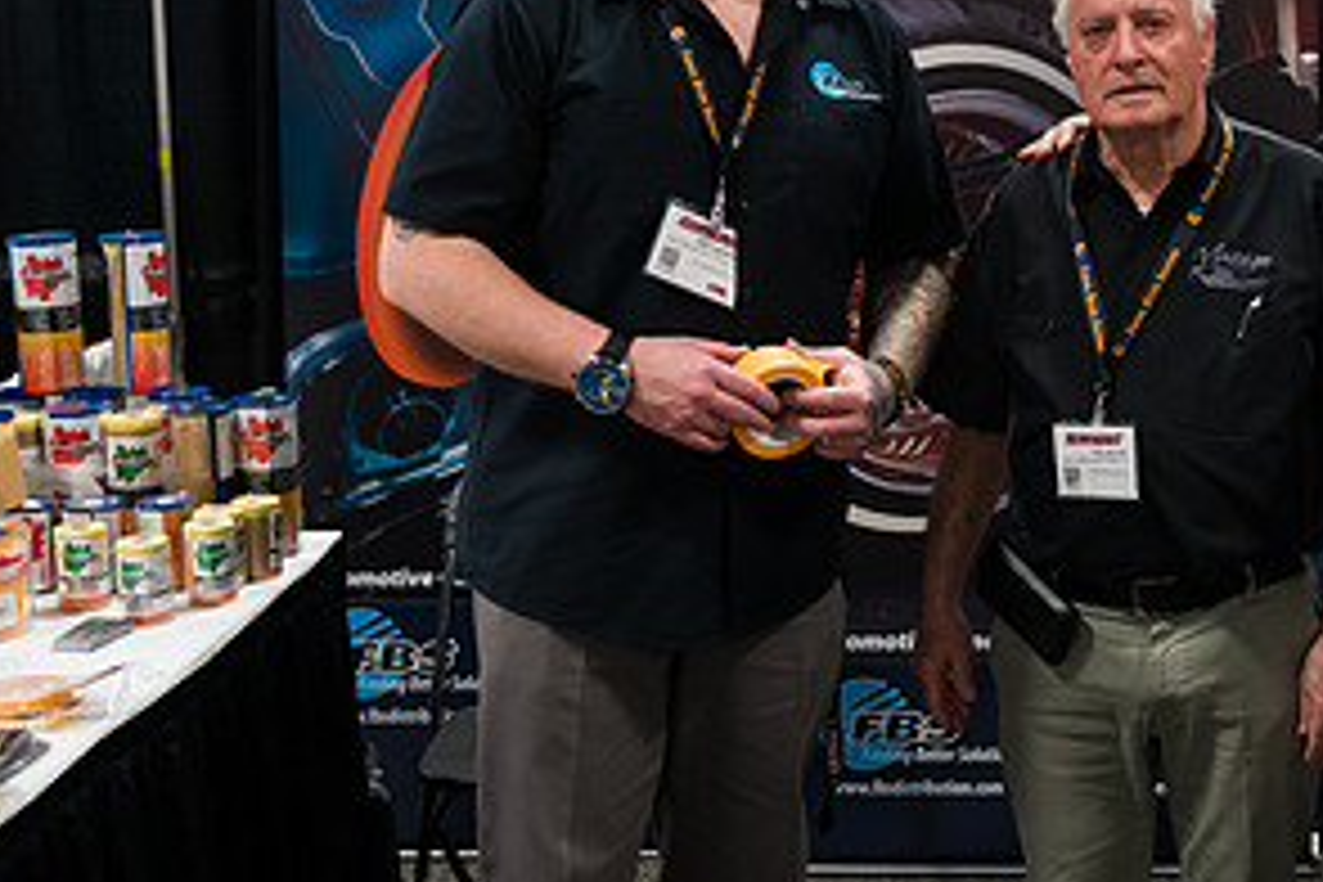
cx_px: 1008
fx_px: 2462
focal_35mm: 67
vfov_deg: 20.2
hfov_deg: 29.6
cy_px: 238
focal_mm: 34
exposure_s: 1/320
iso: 3200
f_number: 3.2
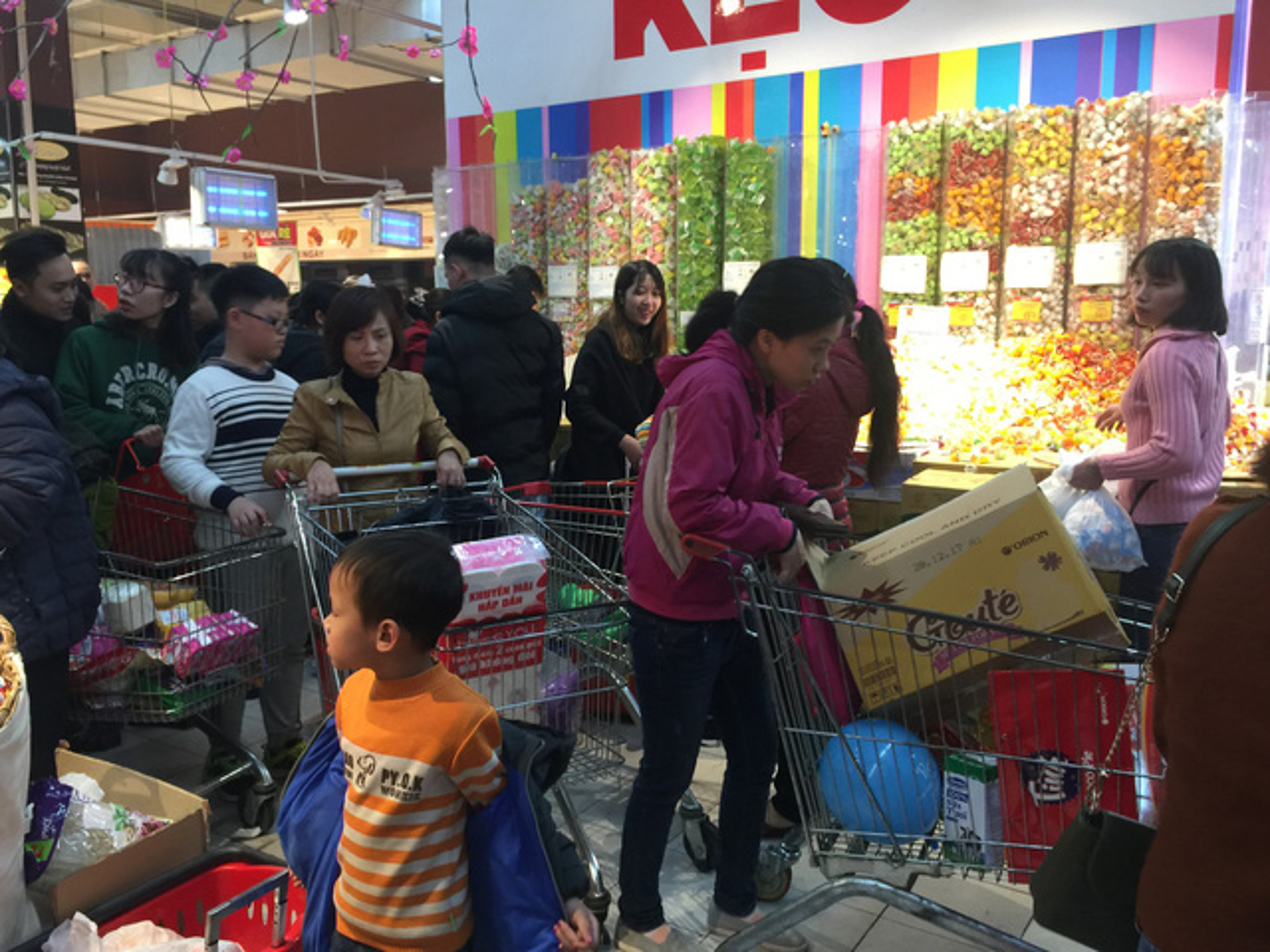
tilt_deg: -8.6
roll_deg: -0.1
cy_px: 476
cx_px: 635
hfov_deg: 61.7
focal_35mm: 29
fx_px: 1064
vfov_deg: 48.2
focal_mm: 4.15
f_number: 2.2
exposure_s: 1/17
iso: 50
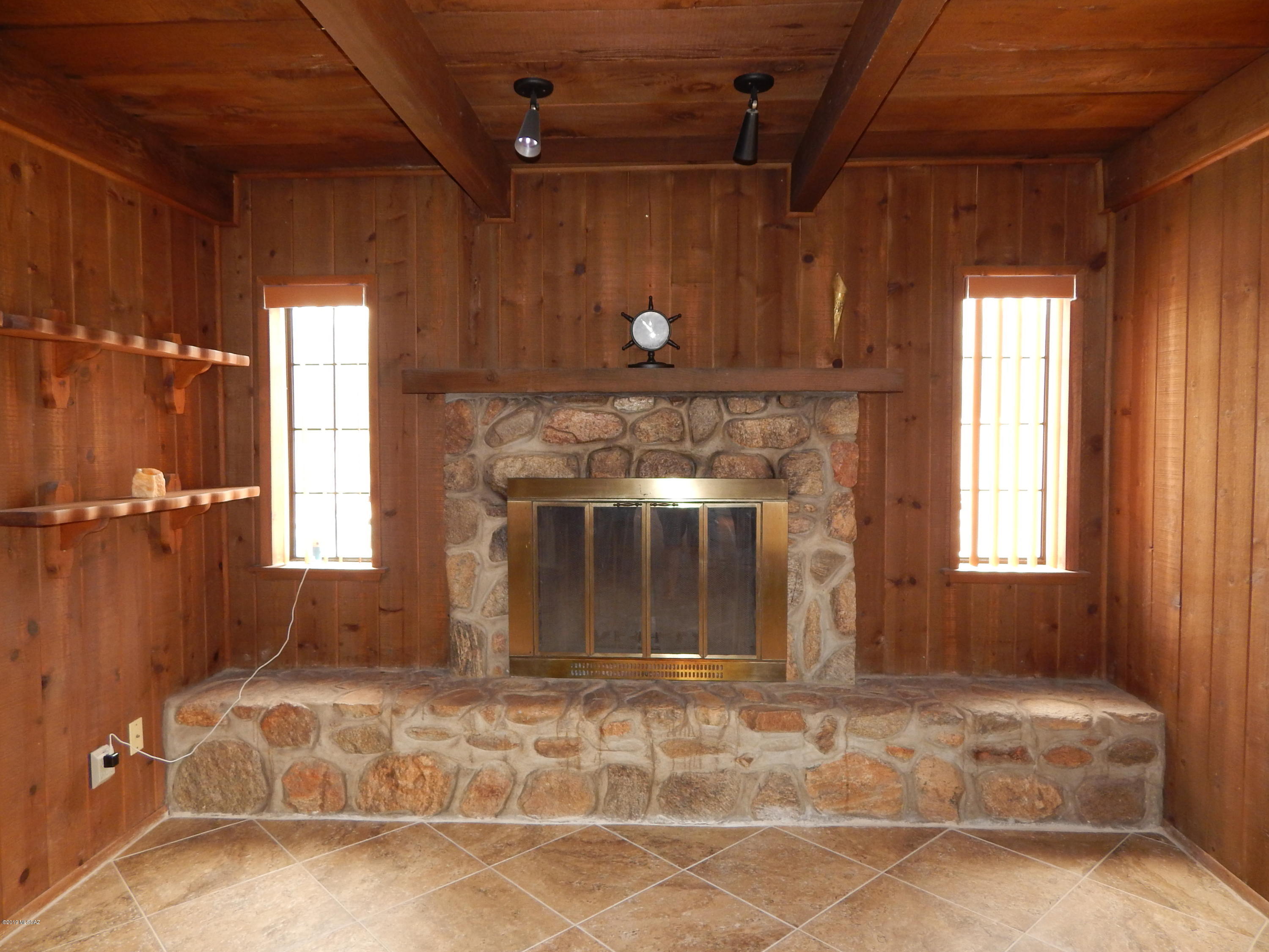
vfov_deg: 58.9
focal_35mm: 23
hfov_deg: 73.9
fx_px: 843
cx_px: 634
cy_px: 476
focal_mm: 4
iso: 200
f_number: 3
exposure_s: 1/30
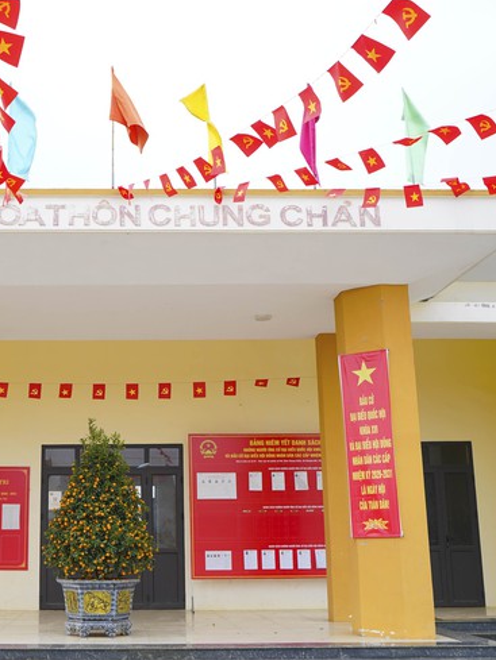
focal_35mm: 48
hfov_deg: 29.7
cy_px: 330
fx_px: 917
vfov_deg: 39.6
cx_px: 111
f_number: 4
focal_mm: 33
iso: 160
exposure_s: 1/400
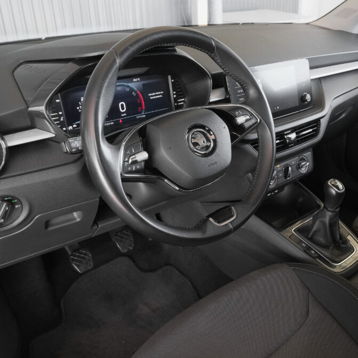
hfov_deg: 45.7
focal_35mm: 35
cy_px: 180
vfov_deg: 47.2
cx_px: 265
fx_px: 410
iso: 2000
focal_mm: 18.1
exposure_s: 1/60
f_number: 6.4
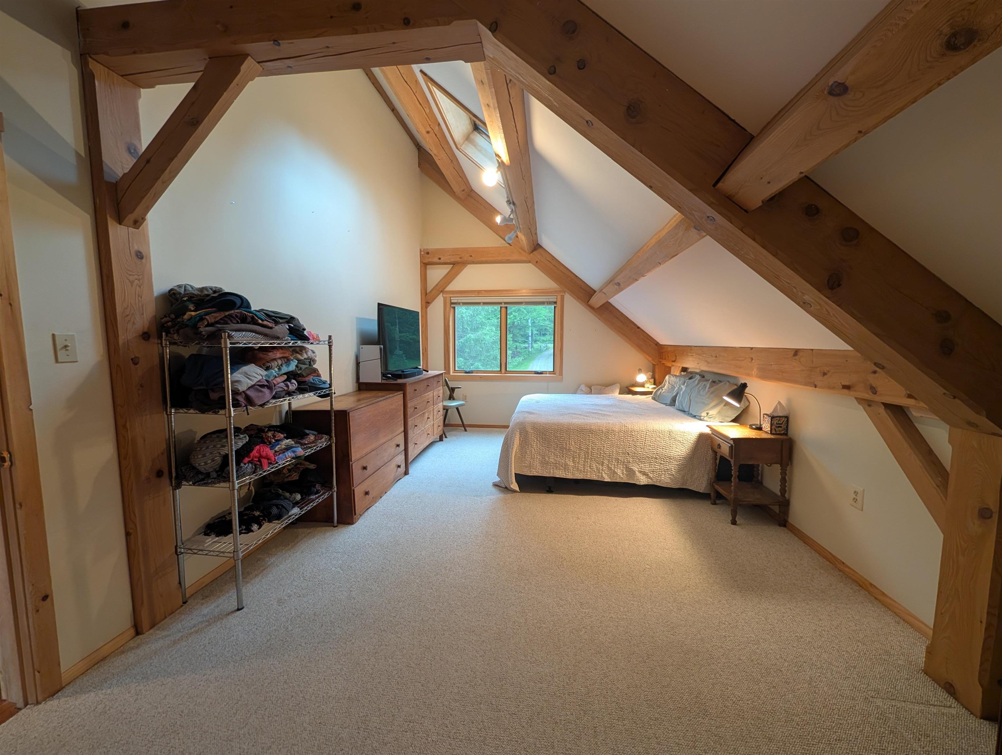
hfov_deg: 110.5
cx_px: 501
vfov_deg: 94.6
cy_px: 378
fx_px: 348
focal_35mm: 12
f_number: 1.7
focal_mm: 2.02
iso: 135
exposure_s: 1/30
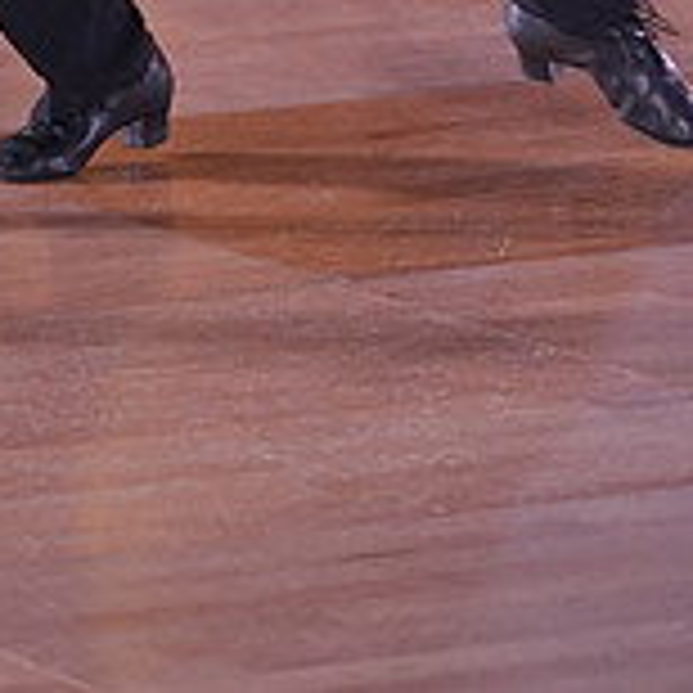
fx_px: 7271
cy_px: -608
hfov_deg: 5.4
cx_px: -155
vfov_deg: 5.4
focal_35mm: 321
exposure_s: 1/400
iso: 2000
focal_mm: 100
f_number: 4
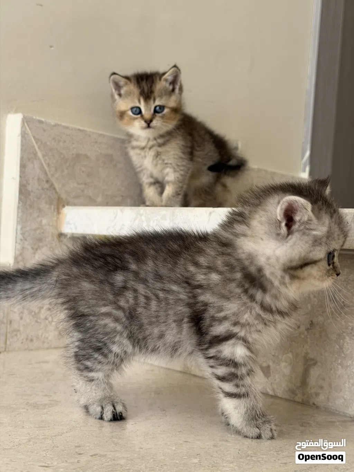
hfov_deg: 30.3
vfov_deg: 39.7
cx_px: 177
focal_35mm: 48
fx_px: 654
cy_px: 236
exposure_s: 1/81
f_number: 1.78
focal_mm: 6.76
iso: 100
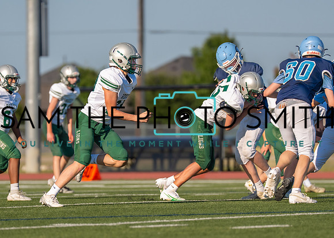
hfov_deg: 5.6
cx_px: 156
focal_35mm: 358
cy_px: 137
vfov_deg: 4.0
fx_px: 3392
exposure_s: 1/6400
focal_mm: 200
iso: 250
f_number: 2.8
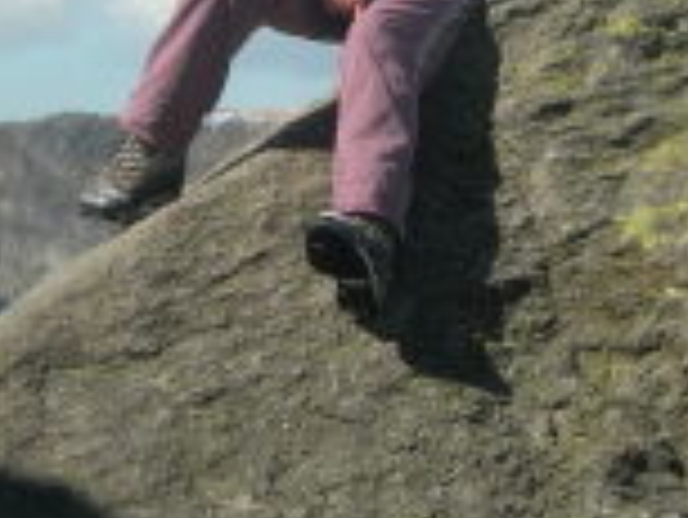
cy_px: -9
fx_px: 6106
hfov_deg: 6.4
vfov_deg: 4.8
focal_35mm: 307
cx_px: 351
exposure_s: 1/234
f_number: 7.3
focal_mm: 19.1
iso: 50
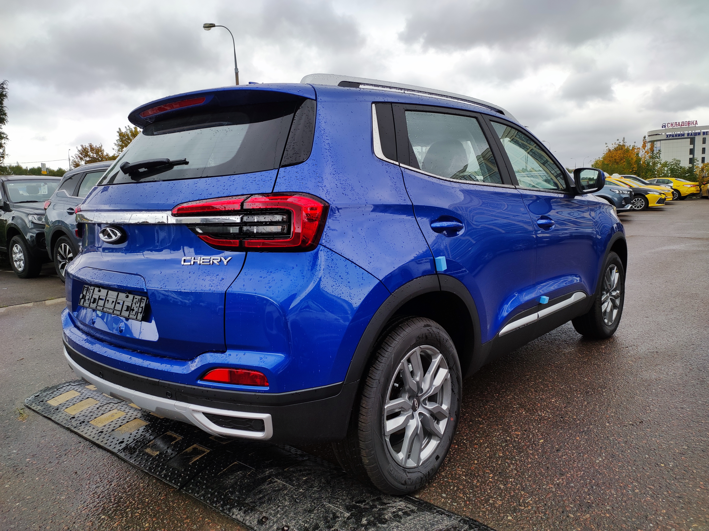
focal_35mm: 17
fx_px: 348
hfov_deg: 91.1
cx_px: 354
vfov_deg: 74.6
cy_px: 266
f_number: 1.79
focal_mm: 4.74
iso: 68
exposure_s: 1/120
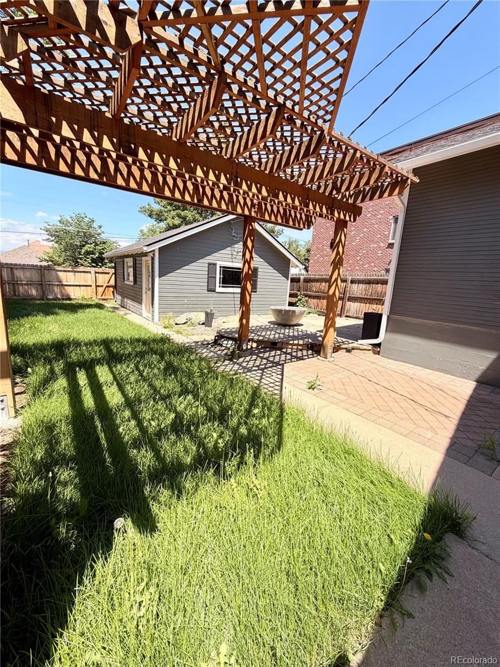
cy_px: 334
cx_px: 250
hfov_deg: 85.7
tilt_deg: -11.3
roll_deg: -3.5
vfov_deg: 102.1
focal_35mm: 14
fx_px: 270
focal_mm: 2.22
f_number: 2.2
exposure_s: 1/590
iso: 40
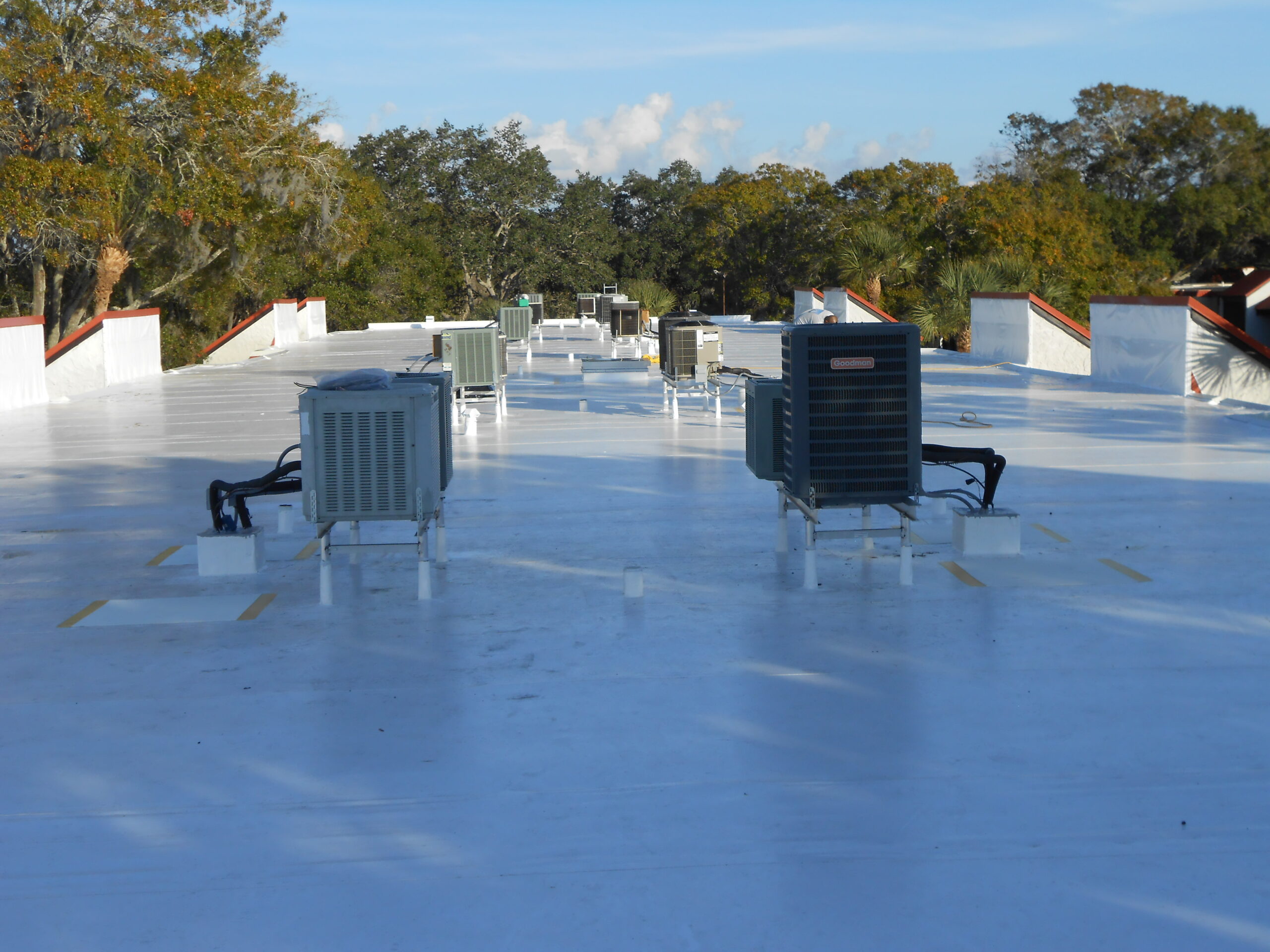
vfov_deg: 29.7
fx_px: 1798
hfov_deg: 38.9
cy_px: 476
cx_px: 635
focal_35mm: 49
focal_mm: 8.8
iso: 80
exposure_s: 1/500
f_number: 4.8
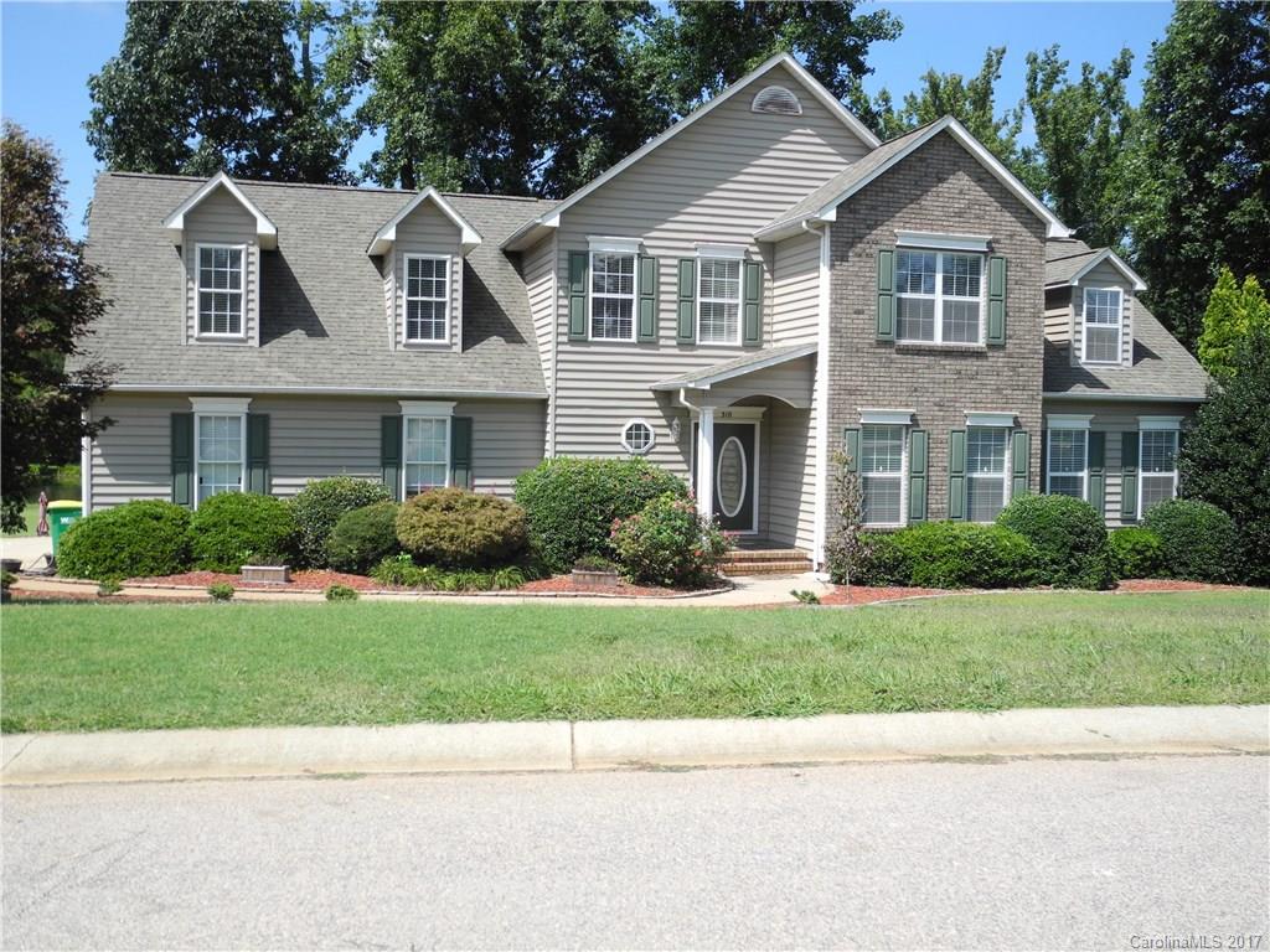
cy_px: 476
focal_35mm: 35
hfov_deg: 52.6
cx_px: 635
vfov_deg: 40.7
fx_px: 1284
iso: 100
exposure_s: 1/884
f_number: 3.2
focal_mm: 7.4
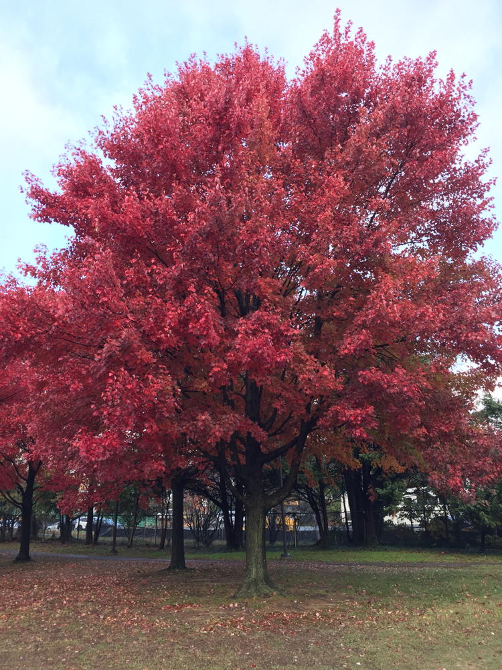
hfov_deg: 48.2
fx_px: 561
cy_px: 335
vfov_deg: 61.7
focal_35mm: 29
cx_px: 251
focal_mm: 4.15
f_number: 2.2
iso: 32
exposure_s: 1/120
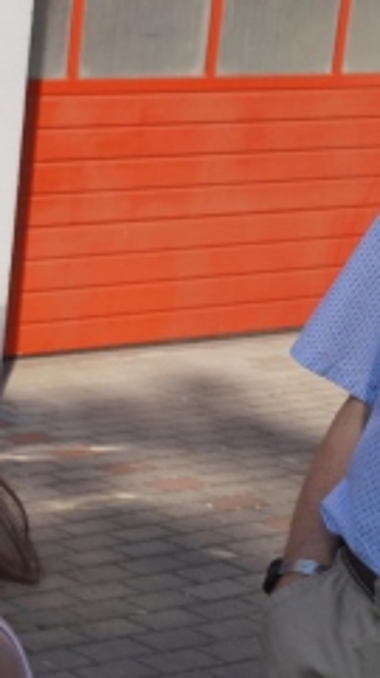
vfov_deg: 24.0
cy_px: 328
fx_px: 1595
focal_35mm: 89
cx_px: -732
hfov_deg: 10.2
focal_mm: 17
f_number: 4.5
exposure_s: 1/640
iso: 100
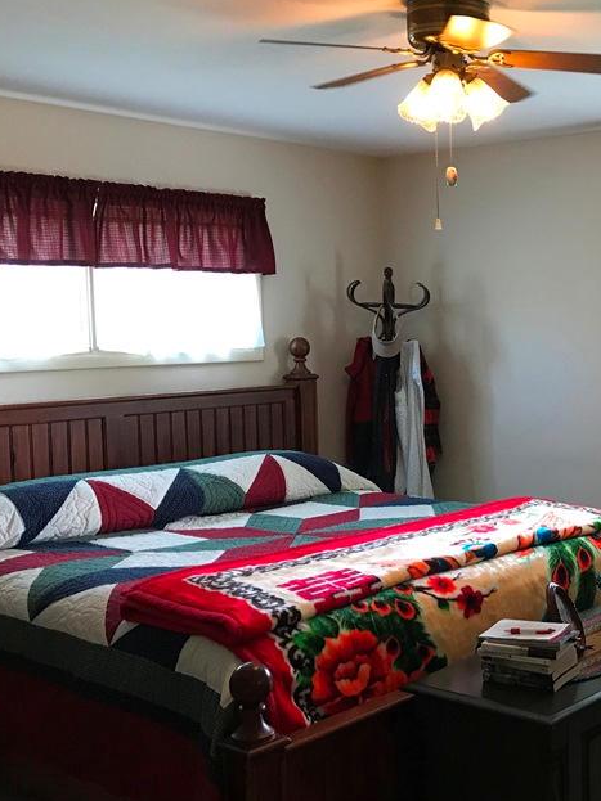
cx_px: 583
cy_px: 424
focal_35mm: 46
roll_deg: +1.1
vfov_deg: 41.2
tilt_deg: -5.8
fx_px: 1065
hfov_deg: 29.7
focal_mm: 3.99
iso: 40
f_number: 1.8
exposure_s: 1/15
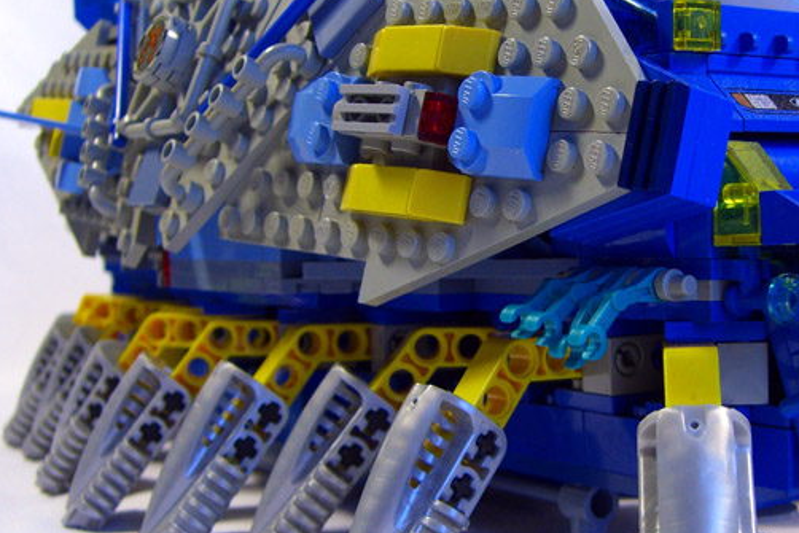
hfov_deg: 31.6
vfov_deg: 21.6
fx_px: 1399
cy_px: 302
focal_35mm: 63
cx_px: 546
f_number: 2.8
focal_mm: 7.9
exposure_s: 1/80
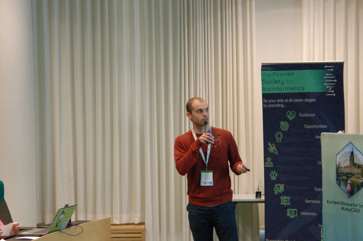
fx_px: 1129
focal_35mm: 112
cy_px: 154
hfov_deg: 18.3
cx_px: 209
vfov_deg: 12.2
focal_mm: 50
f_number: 3.2
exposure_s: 1/125
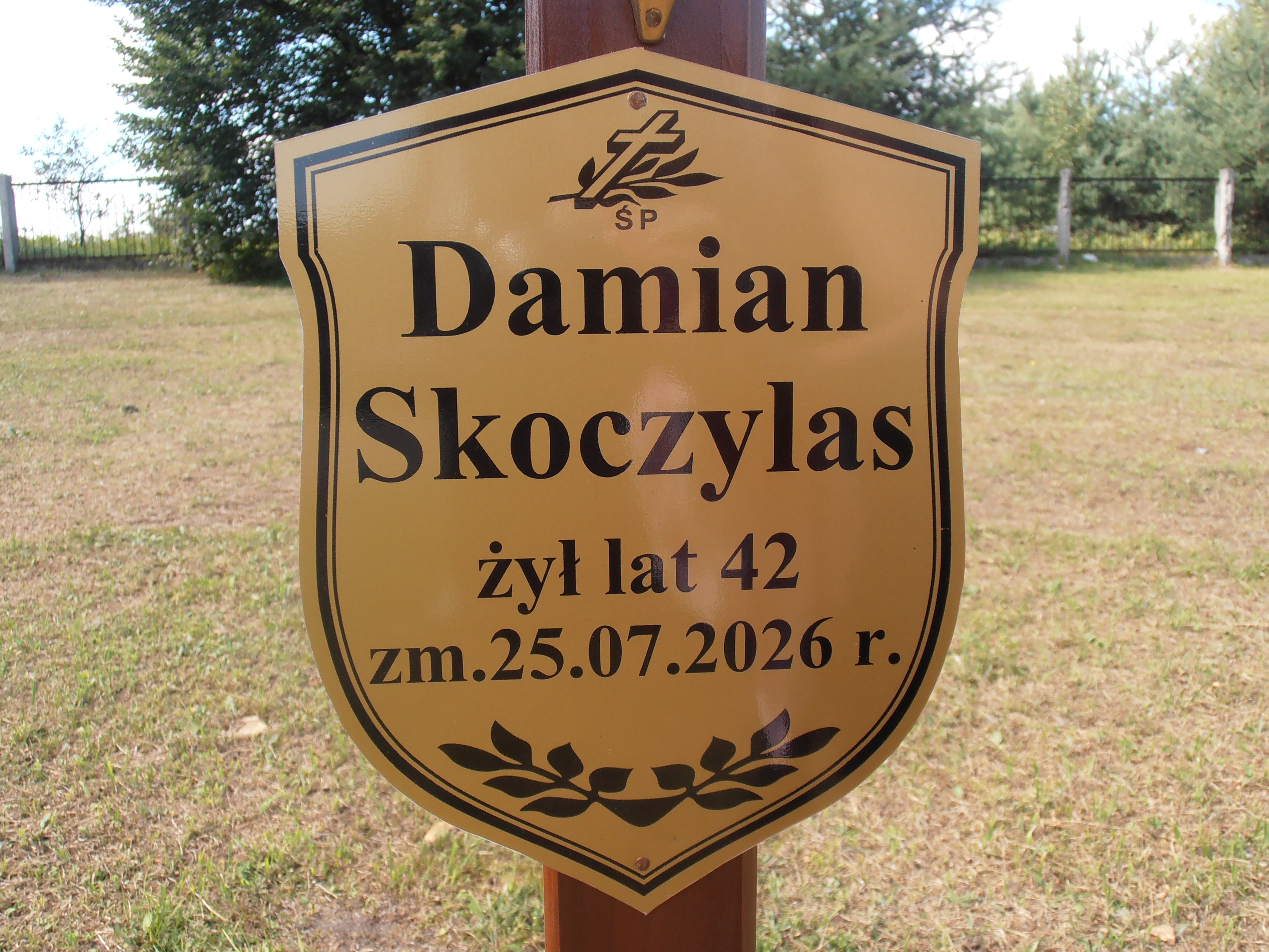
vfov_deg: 38.7
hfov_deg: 50.1
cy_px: 476
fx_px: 1356
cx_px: 634
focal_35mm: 37
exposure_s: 1/200
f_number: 3.9
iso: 80
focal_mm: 6.61
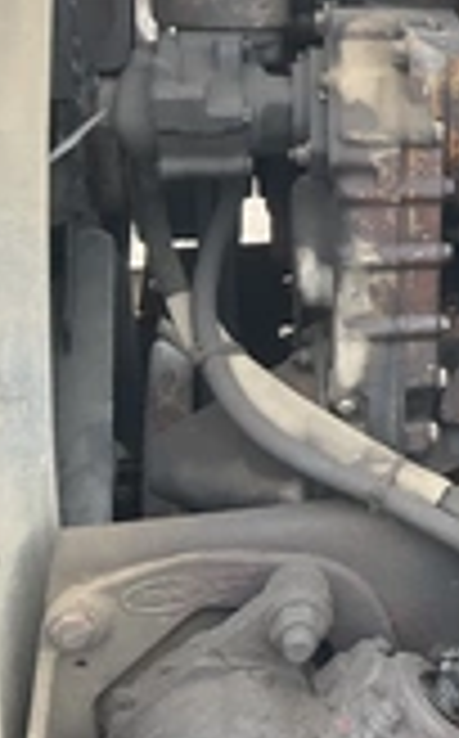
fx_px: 1506
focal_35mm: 75
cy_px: 194
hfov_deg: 14.8
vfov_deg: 27.2
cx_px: 855
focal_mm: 3
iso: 20
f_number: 1.8
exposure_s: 1/150
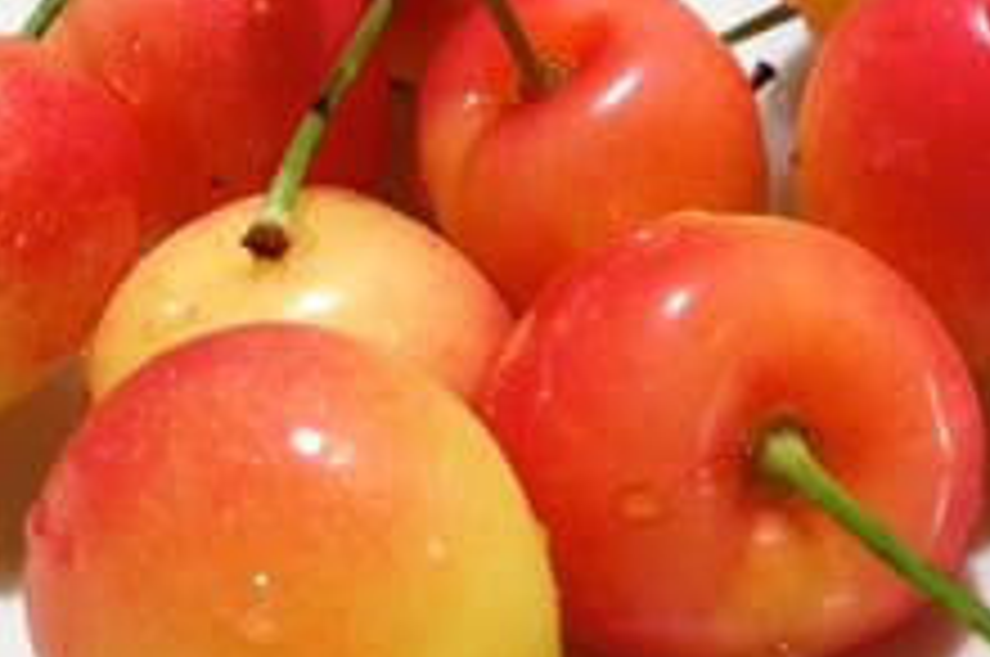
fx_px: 2059
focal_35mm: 75
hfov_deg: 27.0
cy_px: 194
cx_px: 572
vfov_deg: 18.1
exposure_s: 1/30
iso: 50
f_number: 2.4
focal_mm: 4.13
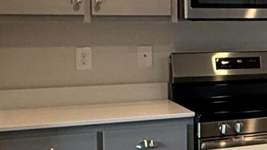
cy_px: 49
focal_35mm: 94
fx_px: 666
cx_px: 462
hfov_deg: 18.4
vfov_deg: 12.9
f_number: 2.2
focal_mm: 2.22
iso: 250
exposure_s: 1/120
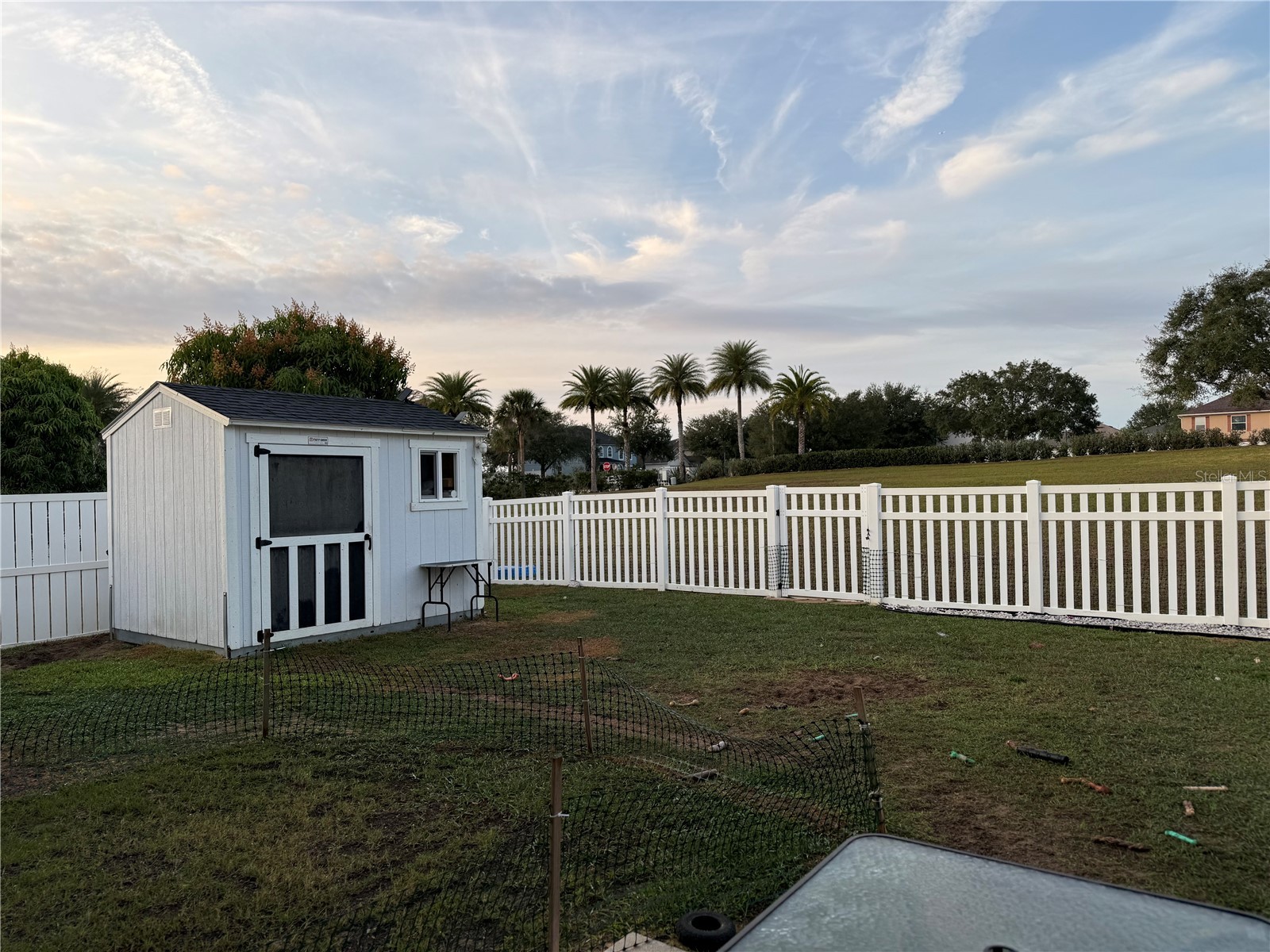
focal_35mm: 24
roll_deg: +1.0
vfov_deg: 56.8
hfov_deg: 71.6
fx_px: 881
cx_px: 635
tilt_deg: +0.1
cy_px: 476
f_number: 1.78
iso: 80
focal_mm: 6.76
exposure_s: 1/888
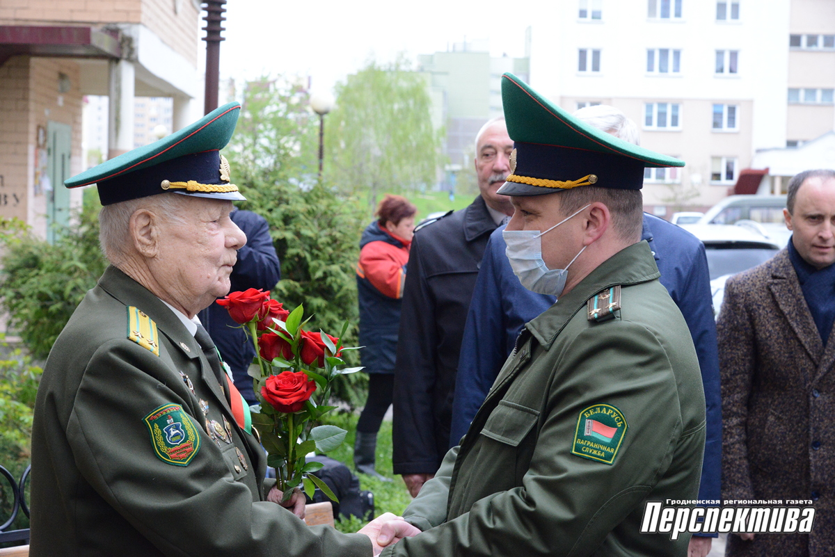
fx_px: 1624
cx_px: 418
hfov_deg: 28.8
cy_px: 278
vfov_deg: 19.5
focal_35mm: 70
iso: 5000
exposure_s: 1/500
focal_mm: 70
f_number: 9
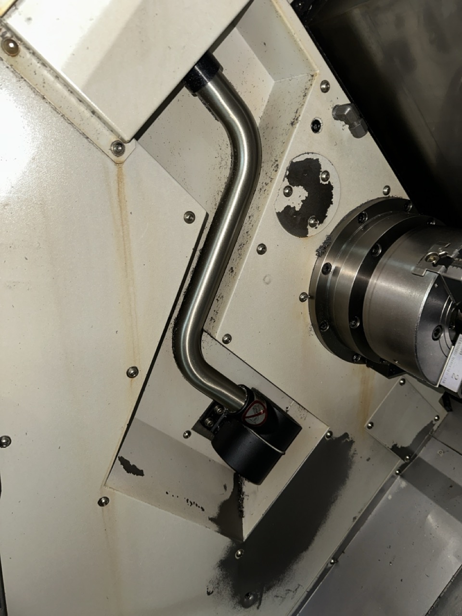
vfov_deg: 71.6
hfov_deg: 56.8
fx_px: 427
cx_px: 231
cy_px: 308
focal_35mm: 24
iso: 80
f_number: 1.78
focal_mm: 6.86
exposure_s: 1/6
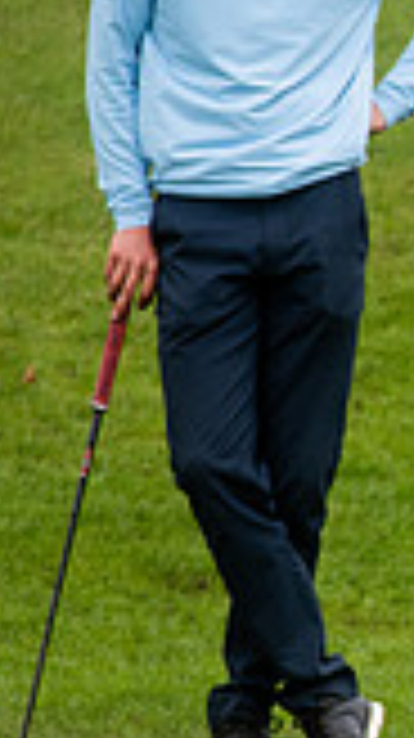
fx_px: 21688
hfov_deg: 1.1
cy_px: 353
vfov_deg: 1.9
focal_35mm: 1109
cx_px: 1130
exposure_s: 1/2500
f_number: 5
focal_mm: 300
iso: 500
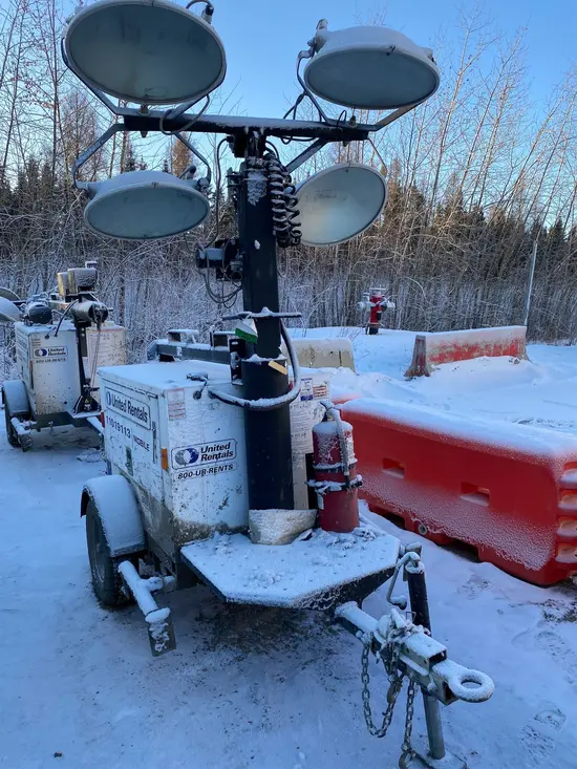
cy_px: 384
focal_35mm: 26
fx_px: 578
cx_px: 288
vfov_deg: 67.3
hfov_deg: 53.1
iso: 32
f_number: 1.8
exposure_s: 1/411
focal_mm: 4.25
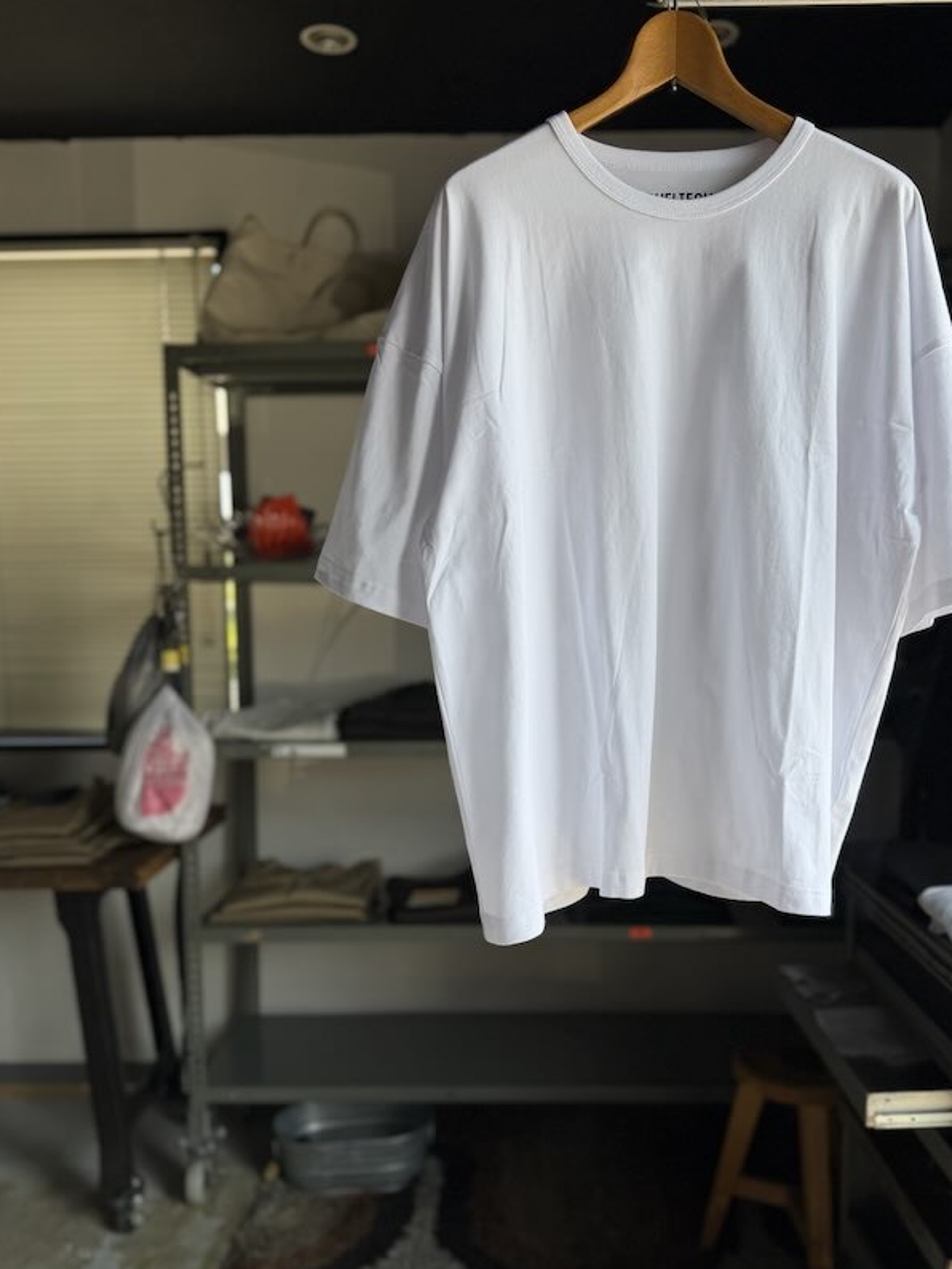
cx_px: 538
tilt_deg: -6.1
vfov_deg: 61.5
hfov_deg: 48.1
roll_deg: +0.5
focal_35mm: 29
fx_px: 1063
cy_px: 695
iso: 80
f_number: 1.78
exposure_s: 1/765
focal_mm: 6.76
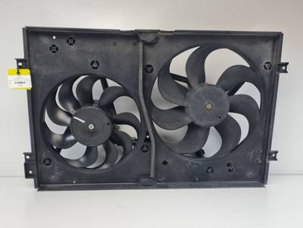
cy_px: 114
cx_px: 152
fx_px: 228
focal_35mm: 26
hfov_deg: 67.3
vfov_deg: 53.1
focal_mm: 5.4
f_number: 1.8
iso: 50
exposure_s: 1/128
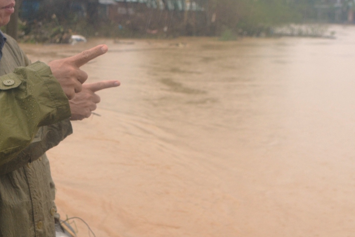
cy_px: 86
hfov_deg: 22.3
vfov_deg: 15.0
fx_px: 897
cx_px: 125
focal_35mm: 91
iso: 200
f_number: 5.6
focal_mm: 26
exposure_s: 1/125
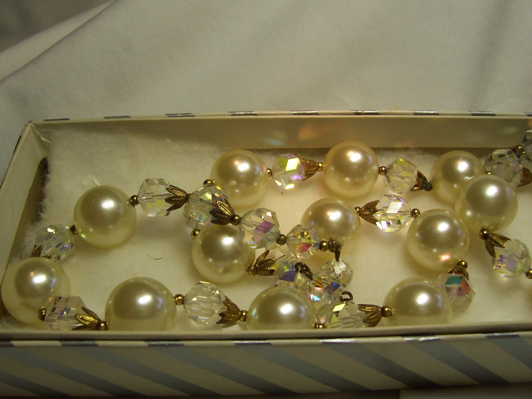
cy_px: 200
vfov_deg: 38.7
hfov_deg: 50.1
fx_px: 569
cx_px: 266
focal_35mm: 37
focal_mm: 5.6
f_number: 2.8
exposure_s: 1/180
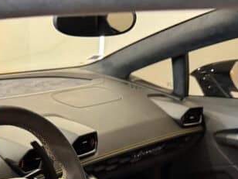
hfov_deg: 30.6
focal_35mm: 62
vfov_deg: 21.8
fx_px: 426
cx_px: 54
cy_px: 219
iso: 800
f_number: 1.8
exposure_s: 1/35
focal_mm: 6.8
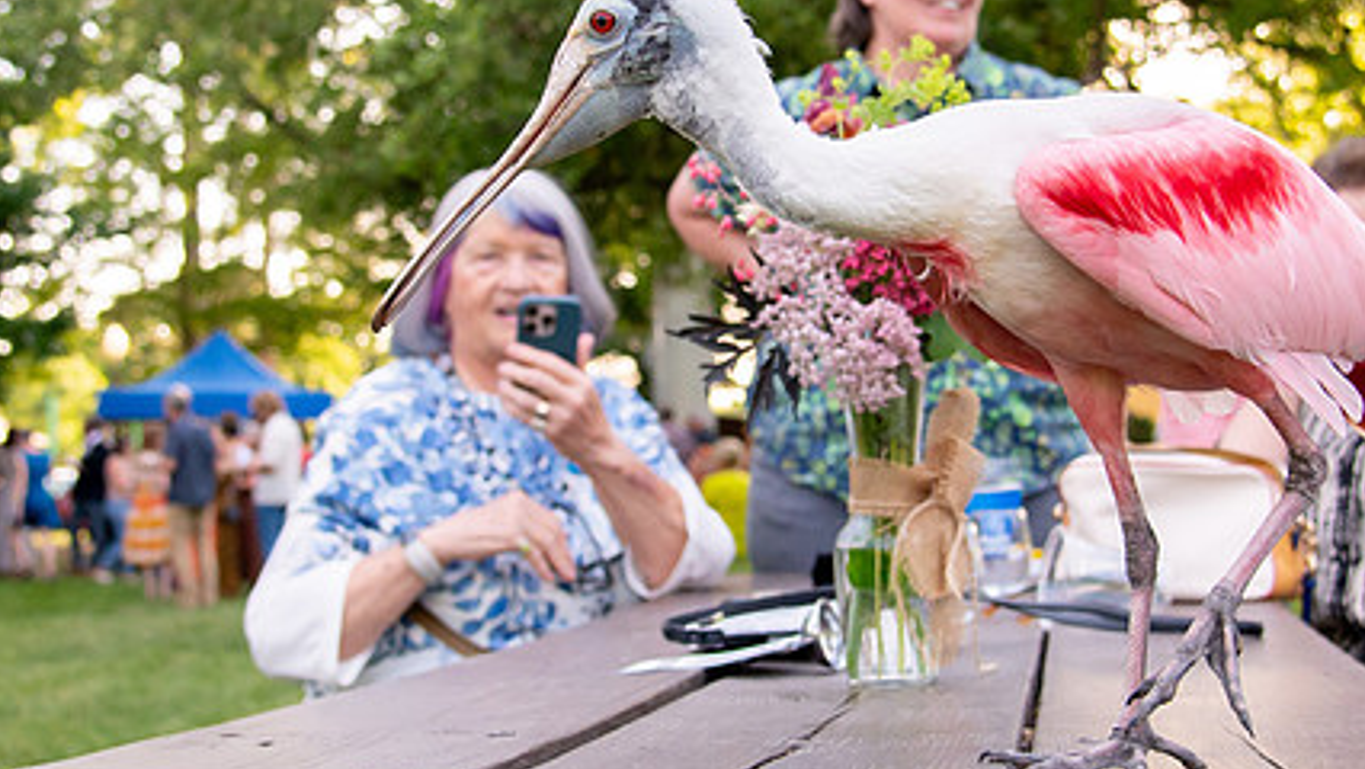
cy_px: 315
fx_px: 2317
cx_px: 678
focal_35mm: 64
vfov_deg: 18.8
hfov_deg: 32.8
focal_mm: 24
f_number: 4
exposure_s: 1/1250
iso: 1000
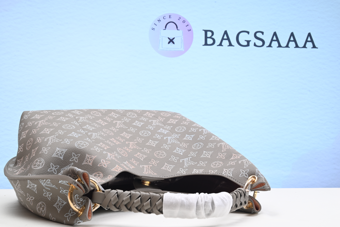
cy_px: 114
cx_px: 170
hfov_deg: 39.6
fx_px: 472
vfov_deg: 27.0
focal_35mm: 50
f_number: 16
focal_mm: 50
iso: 100
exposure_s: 1/2
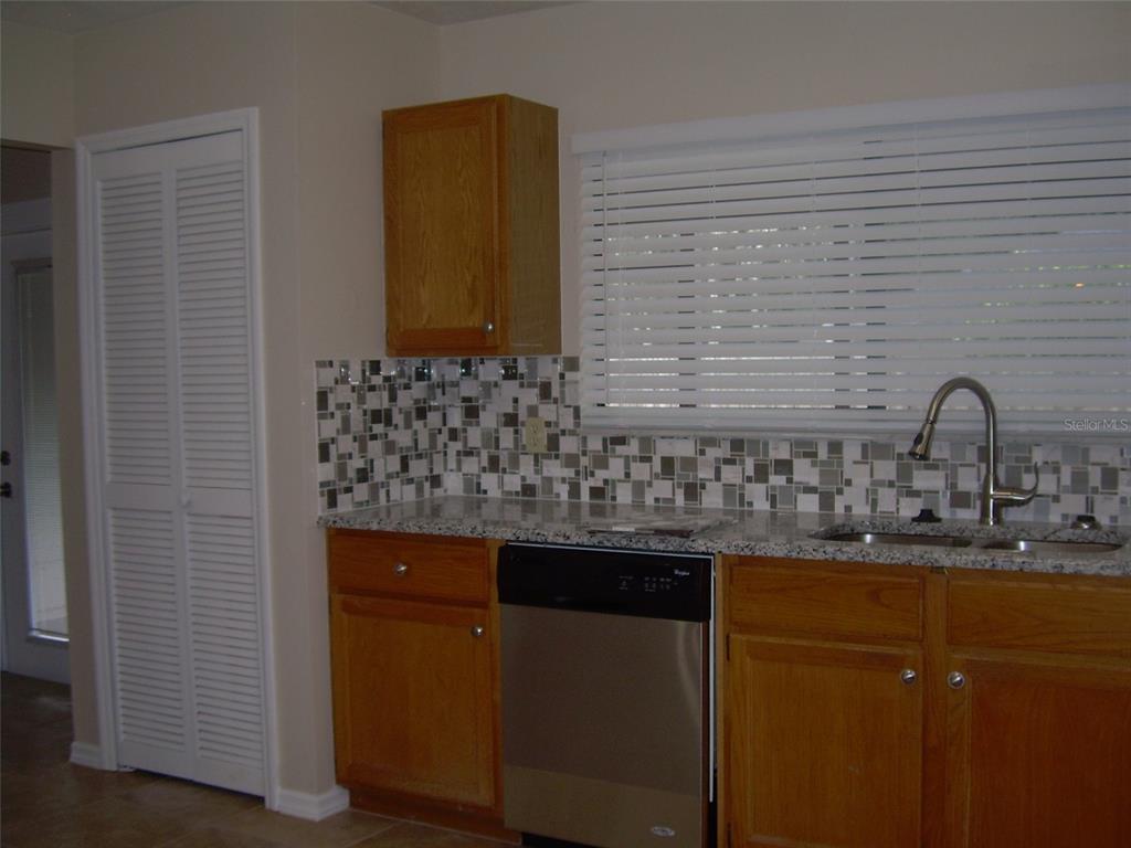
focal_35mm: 38
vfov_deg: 37.7
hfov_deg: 49.0
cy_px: 424
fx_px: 1242
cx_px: 566
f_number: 2.8
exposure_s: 1/60
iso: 50
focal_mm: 6.3
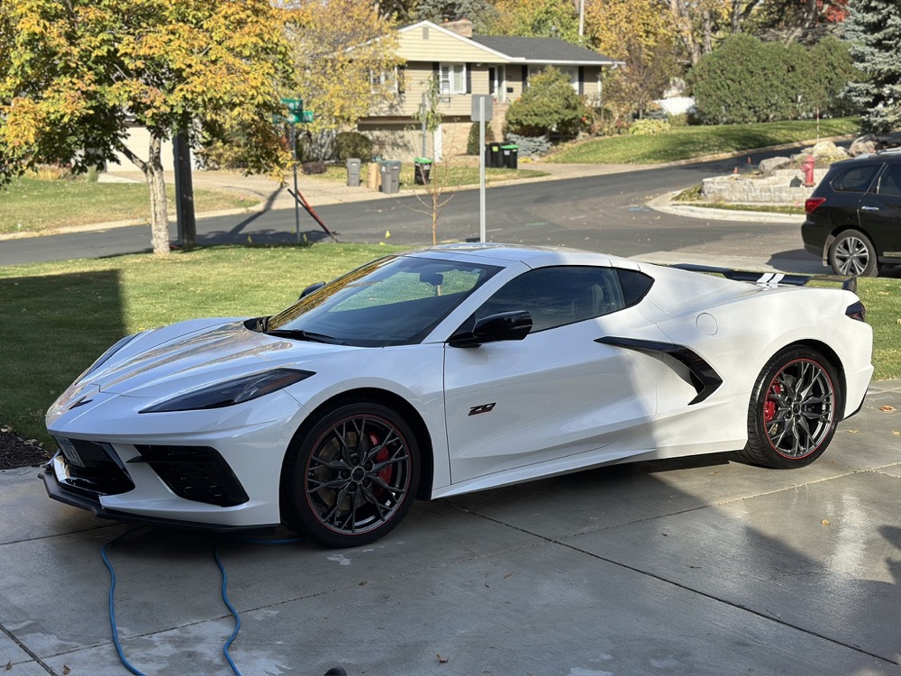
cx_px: 450
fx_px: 1249
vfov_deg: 30.3
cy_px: 338
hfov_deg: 39.7
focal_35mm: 48
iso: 100
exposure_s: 1/3876
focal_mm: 6.86
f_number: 1.78
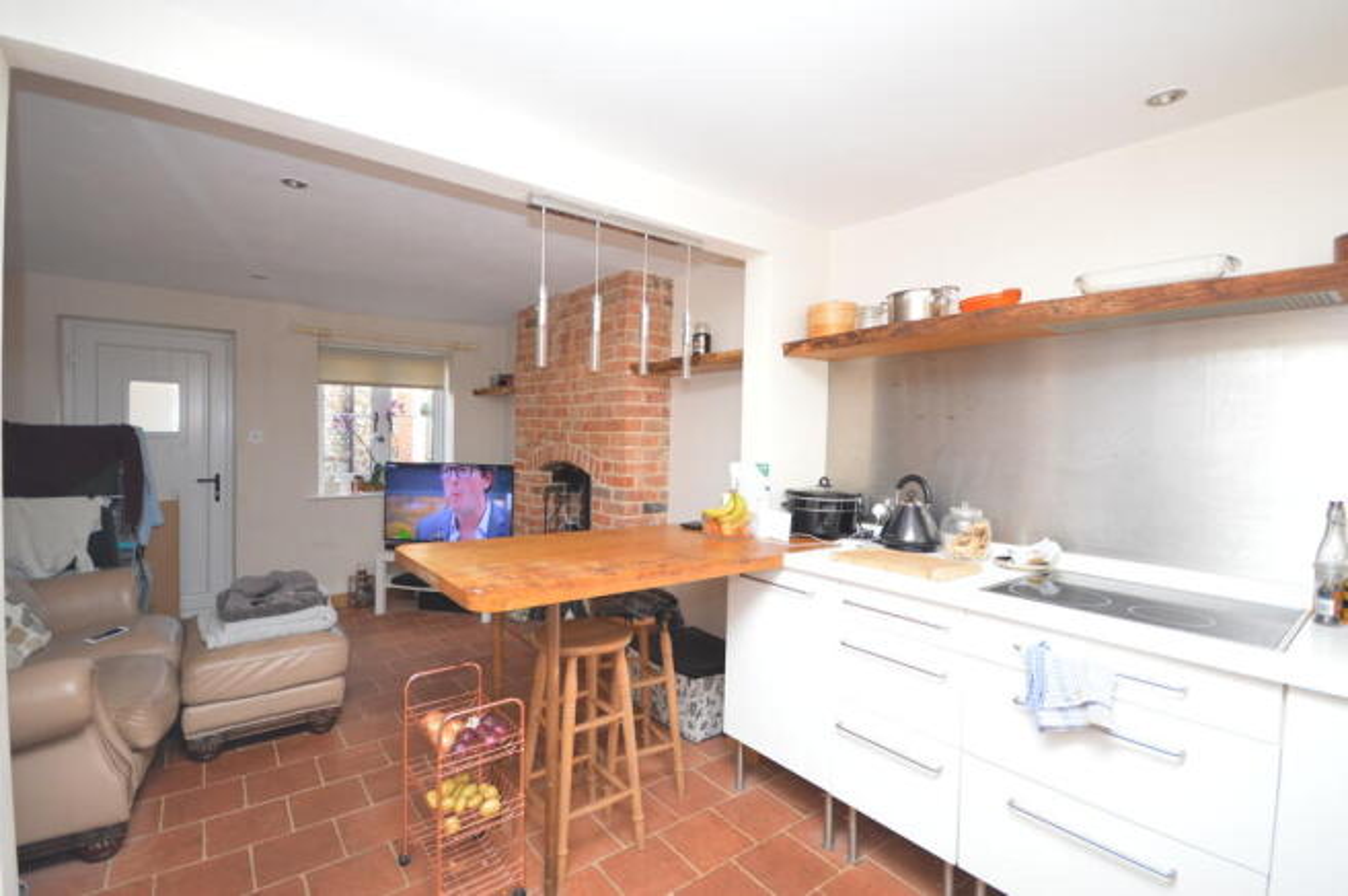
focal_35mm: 15
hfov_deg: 100.4
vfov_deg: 77.2
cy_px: 448
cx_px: 674
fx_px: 561
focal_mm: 10
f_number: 4
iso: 450
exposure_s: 1/60
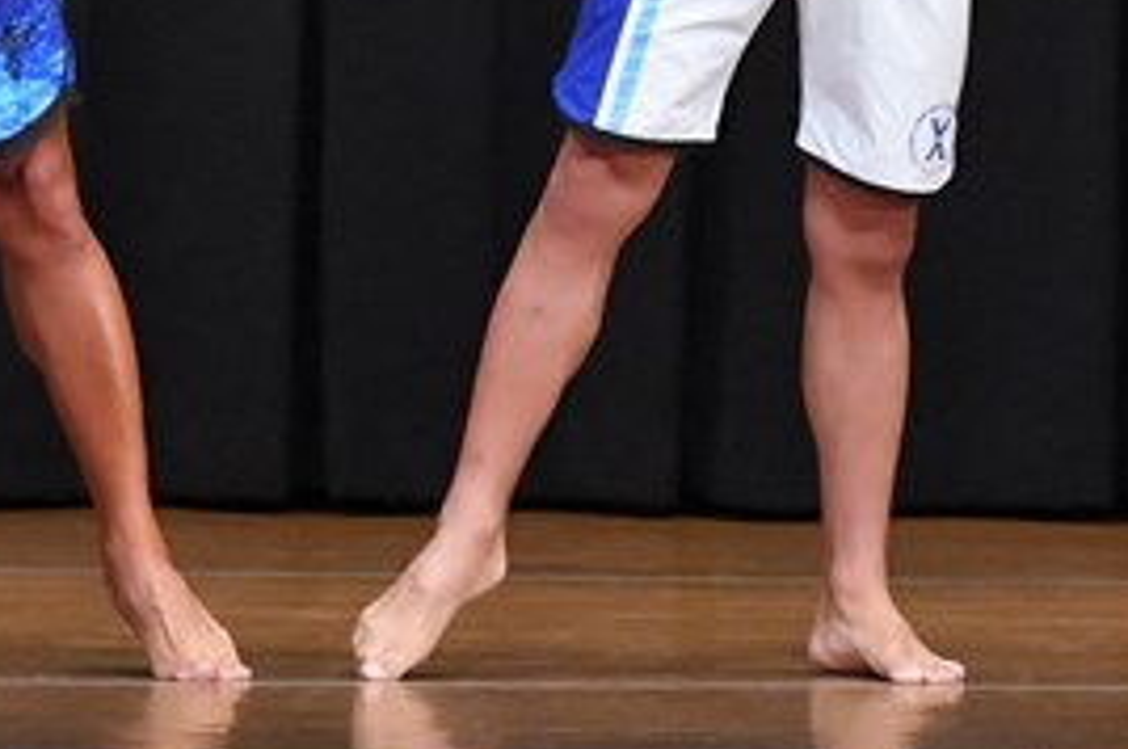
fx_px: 18276
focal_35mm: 584
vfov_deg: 2.3
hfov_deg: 3.5
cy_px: -223
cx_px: 966
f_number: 5.6
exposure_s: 1/400
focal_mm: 135
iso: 8000
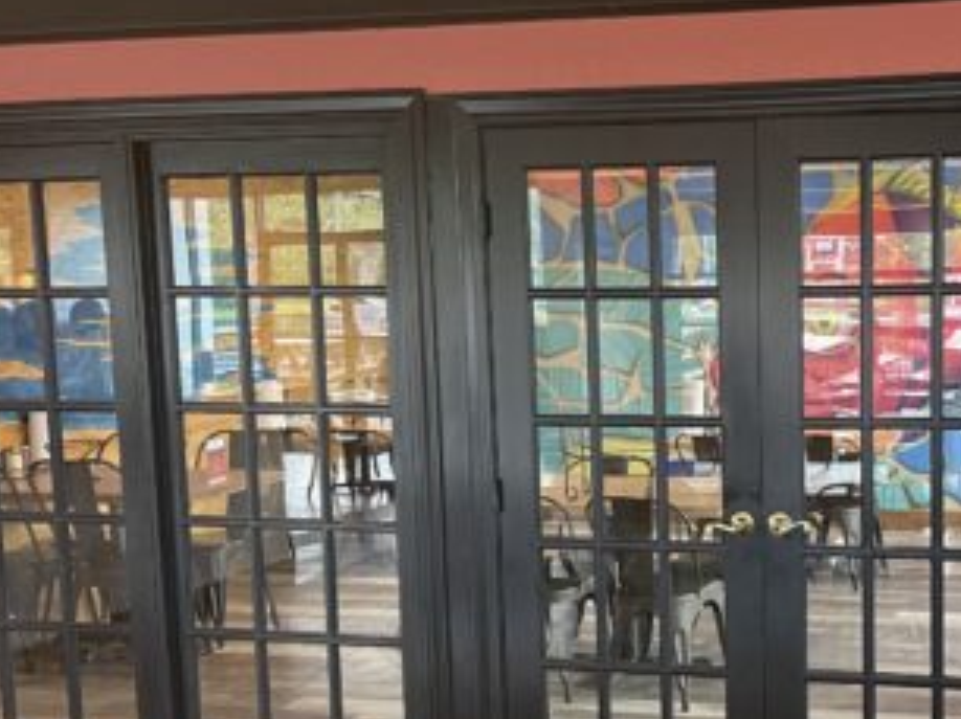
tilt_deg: -8.5
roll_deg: -0.2
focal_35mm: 51
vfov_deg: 28.4
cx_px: 817
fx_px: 1415
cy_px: 465
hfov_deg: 35.8
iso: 500
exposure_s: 1/40
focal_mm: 5.1
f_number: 1.6
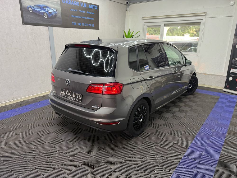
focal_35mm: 24
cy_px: 89
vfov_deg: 56.8
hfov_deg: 71.6
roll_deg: -0.1
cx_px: 118
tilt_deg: -17.0
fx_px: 164
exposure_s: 1/100
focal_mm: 6.76
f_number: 1.78
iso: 200
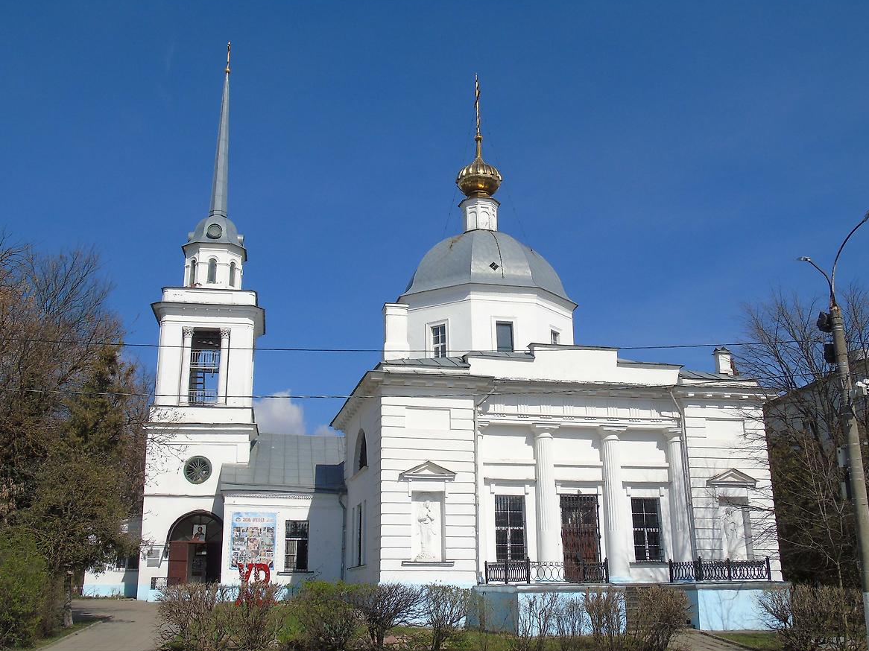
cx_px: 423
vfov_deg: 40.7
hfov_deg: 52.6
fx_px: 878
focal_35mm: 35
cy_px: 328
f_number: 4.7
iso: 80
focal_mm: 6.1
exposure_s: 1/1000
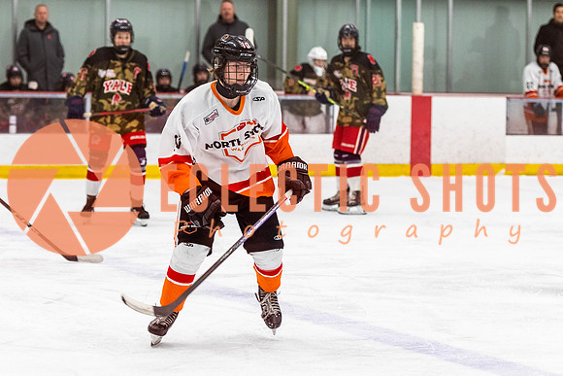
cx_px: 243
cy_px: 194
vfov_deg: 9.2
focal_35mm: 150
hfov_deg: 13.7
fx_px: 2339
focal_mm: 90
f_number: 2.8
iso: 1400
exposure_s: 1/640
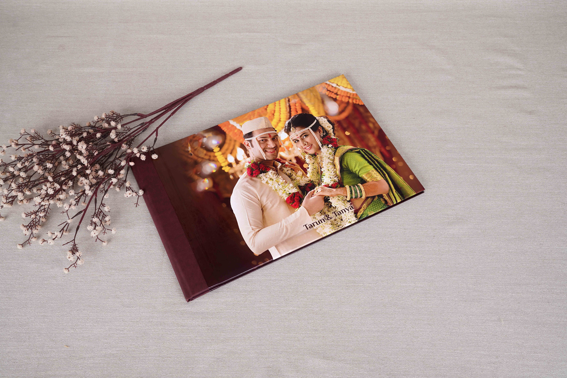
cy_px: 189
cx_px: 284
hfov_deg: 55.8
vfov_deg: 38.9
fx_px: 535
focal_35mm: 34
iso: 160
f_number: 8
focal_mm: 34
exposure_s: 1/50
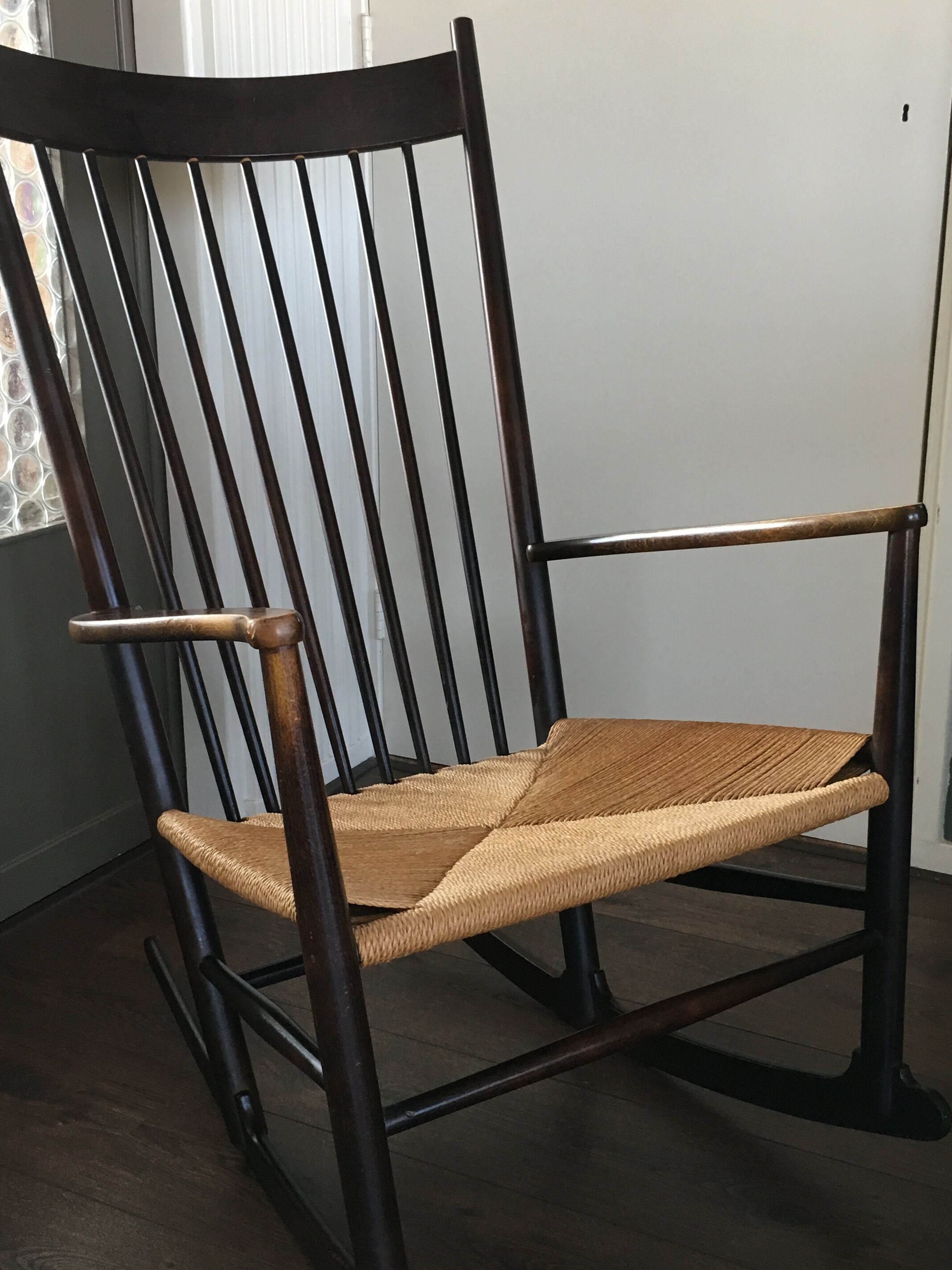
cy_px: 675
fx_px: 1503
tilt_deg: -16.2
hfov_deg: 35.1
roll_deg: +0.0
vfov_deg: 45.7
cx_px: 485
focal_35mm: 41
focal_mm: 4.15
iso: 64
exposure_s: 1/33
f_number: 2.2
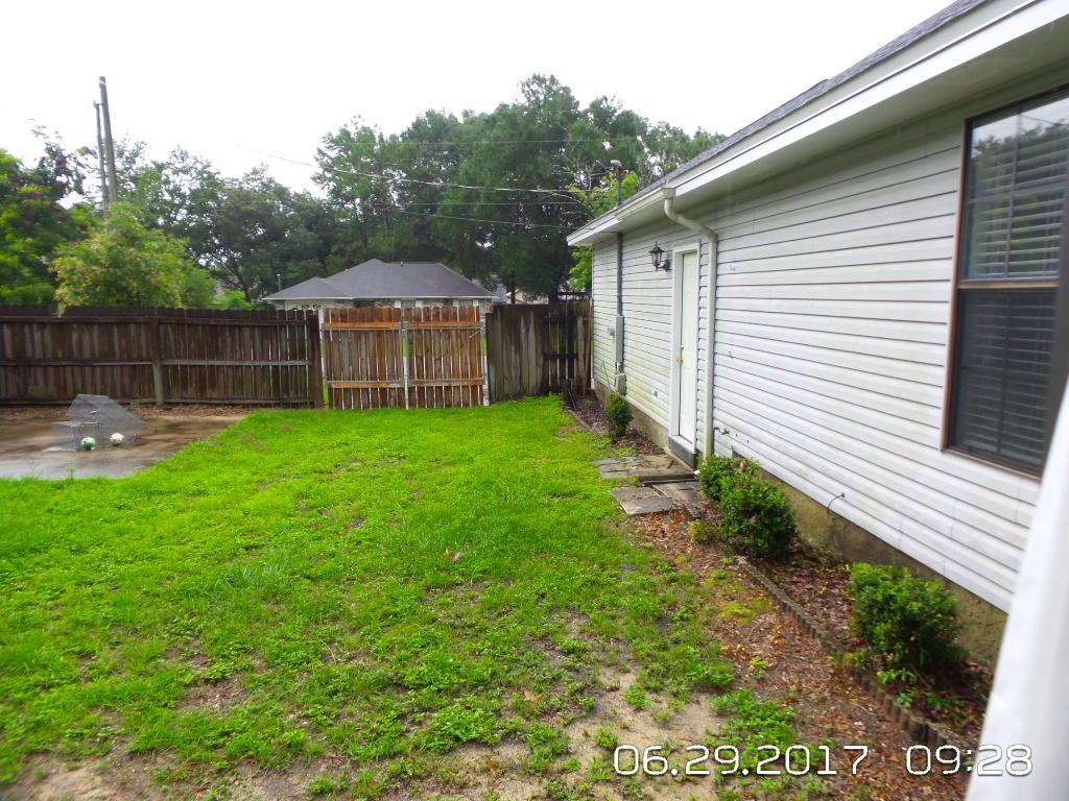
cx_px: 534
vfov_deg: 58.9
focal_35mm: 23
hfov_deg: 73.9
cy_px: 400
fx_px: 710
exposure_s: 1/60
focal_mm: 4.1
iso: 100
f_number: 3.5
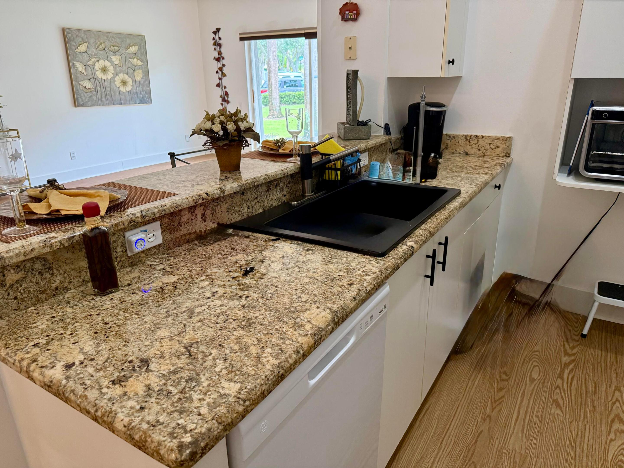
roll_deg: +1.4
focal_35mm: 24
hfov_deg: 71.6
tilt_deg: -19.4
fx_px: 433
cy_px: 234
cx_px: 312
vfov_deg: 56.8
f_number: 1.78
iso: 320
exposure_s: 1/120
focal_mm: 6.76
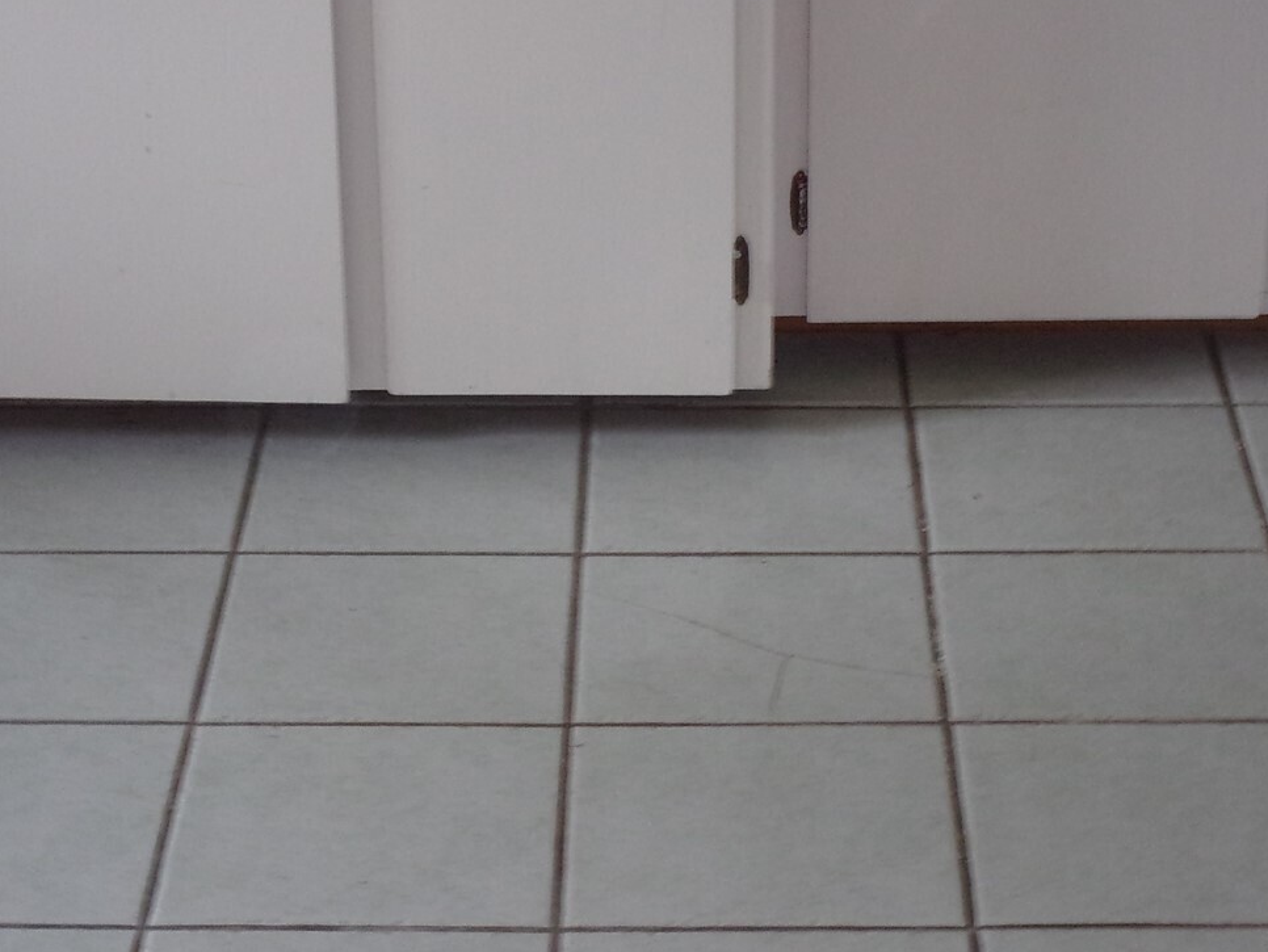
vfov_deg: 14.0
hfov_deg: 18.5
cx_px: 705
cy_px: 545
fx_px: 3884
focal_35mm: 106
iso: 250
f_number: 5.2
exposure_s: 1/34
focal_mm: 11.5
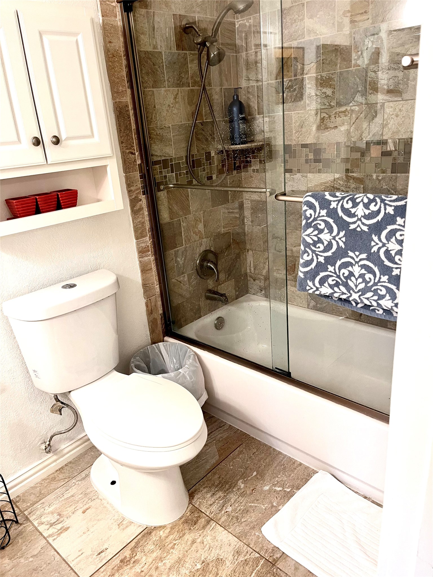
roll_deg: +5.1
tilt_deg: -22.5
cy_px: 288
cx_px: 216
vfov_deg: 67.3
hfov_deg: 53.1
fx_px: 434
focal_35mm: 26
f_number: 1.6
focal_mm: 5.1
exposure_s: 1/60
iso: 160
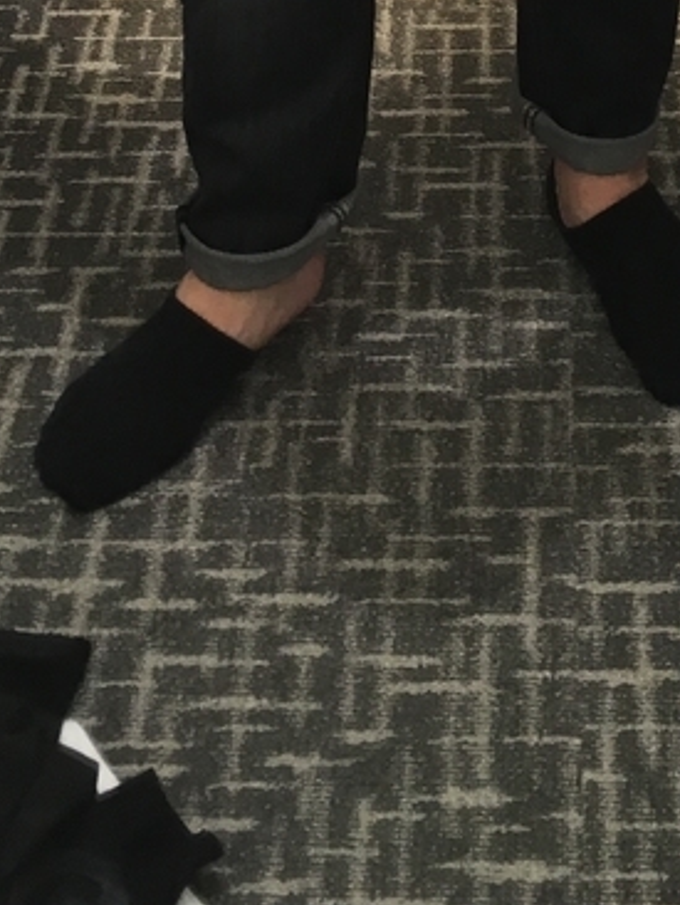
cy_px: -482
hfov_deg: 15.5
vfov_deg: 18.2
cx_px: 490
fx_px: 2485
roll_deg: +2.3
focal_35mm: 95
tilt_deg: -23.6
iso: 64
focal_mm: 4.15
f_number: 2.2
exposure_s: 1/30
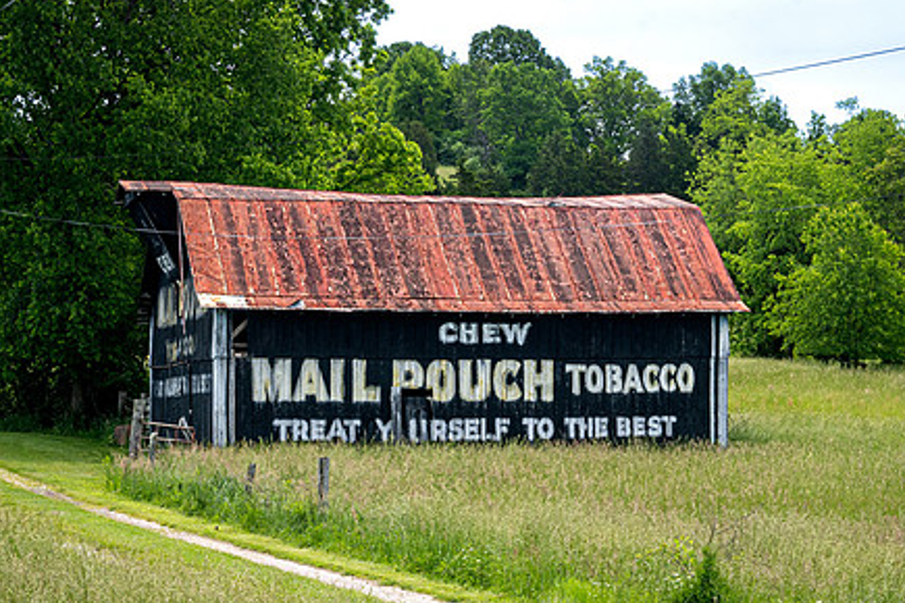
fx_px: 1860
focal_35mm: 74
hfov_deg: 27.3
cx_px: 520
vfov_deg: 18.4
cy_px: 375
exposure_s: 1/100
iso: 200
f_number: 13
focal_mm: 37
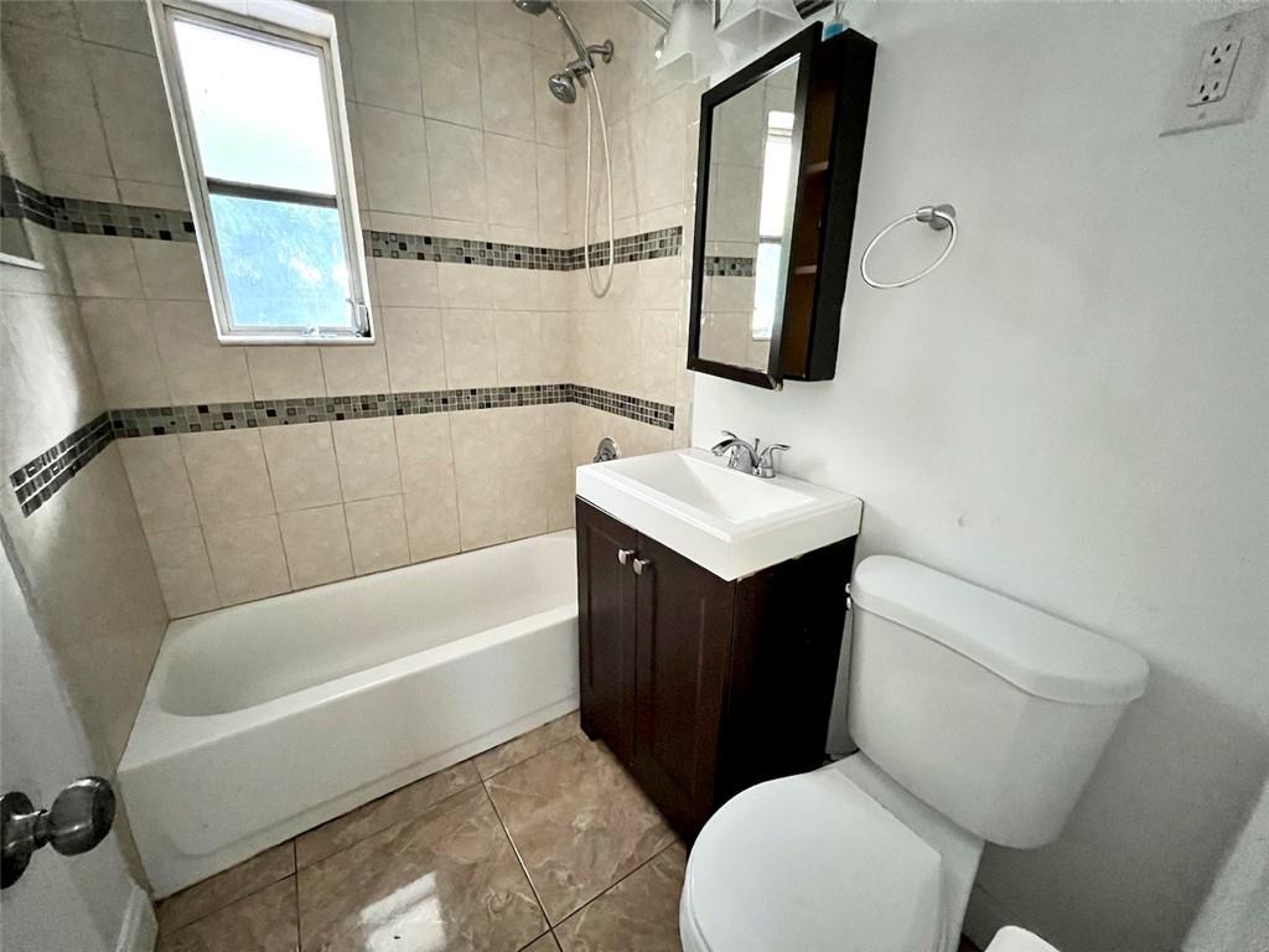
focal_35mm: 13
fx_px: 477
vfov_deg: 89.9
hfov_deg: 106.2
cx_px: 634
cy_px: 476
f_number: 1.8
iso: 1000
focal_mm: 1.57
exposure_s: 1/39
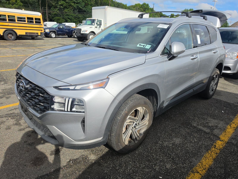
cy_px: 90
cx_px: 119
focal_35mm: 23
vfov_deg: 58.9
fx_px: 158
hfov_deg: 73.9
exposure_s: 1/7940
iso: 42
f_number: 1.4
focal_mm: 6.5
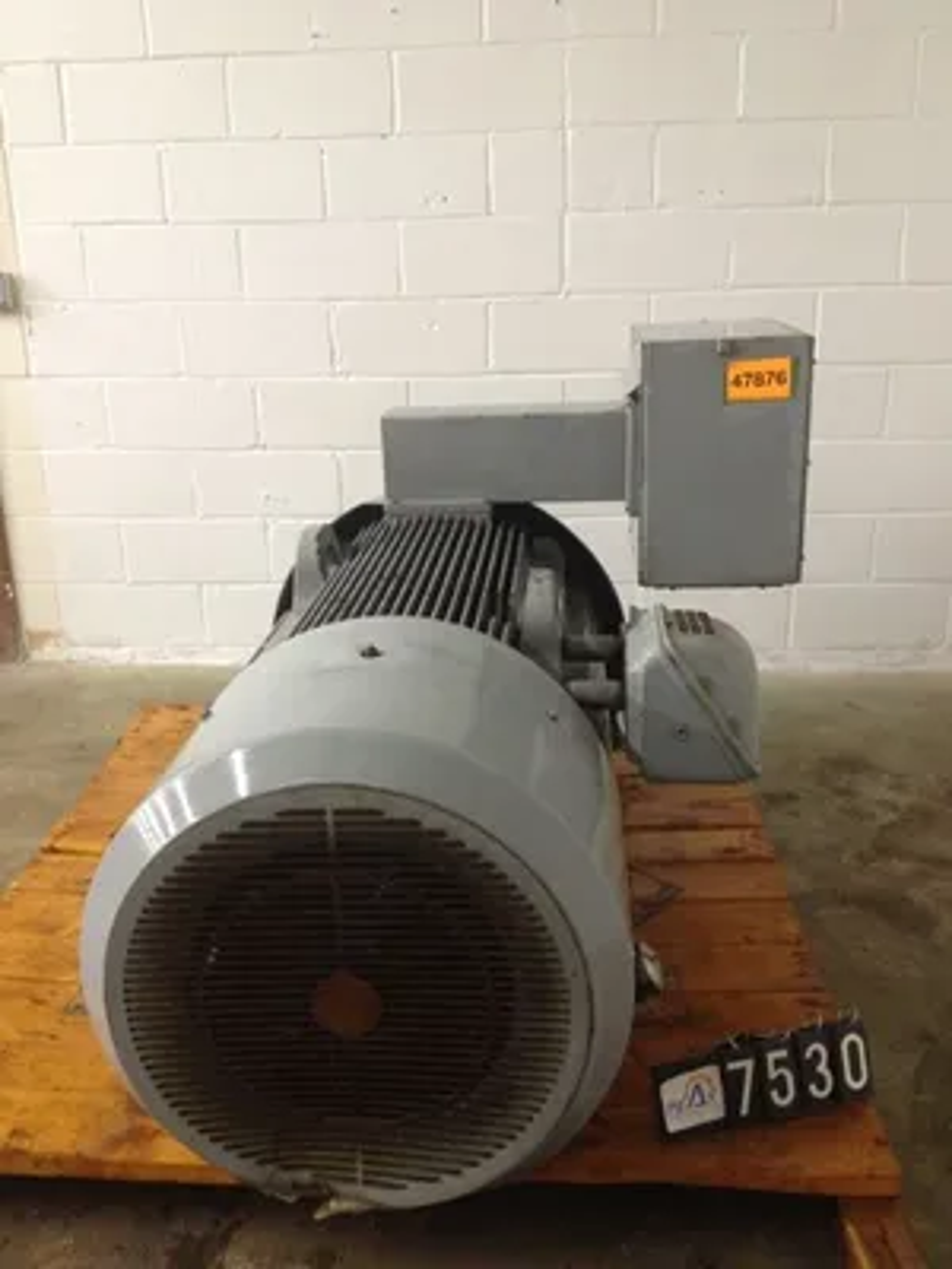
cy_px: 634
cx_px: 476
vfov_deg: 52.6
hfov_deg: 40.7
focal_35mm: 35
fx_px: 1283
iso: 160
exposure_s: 1/20
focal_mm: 4.28
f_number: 2.4
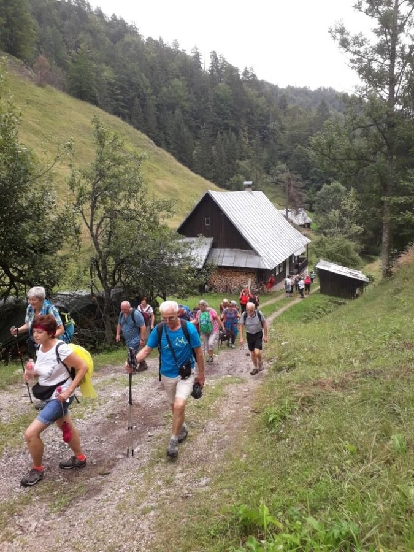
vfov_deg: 65.3
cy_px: 276
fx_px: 431
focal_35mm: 27
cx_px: 207
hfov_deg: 51.4
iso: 40
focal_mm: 3.6
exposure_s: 1/348
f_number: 1.9
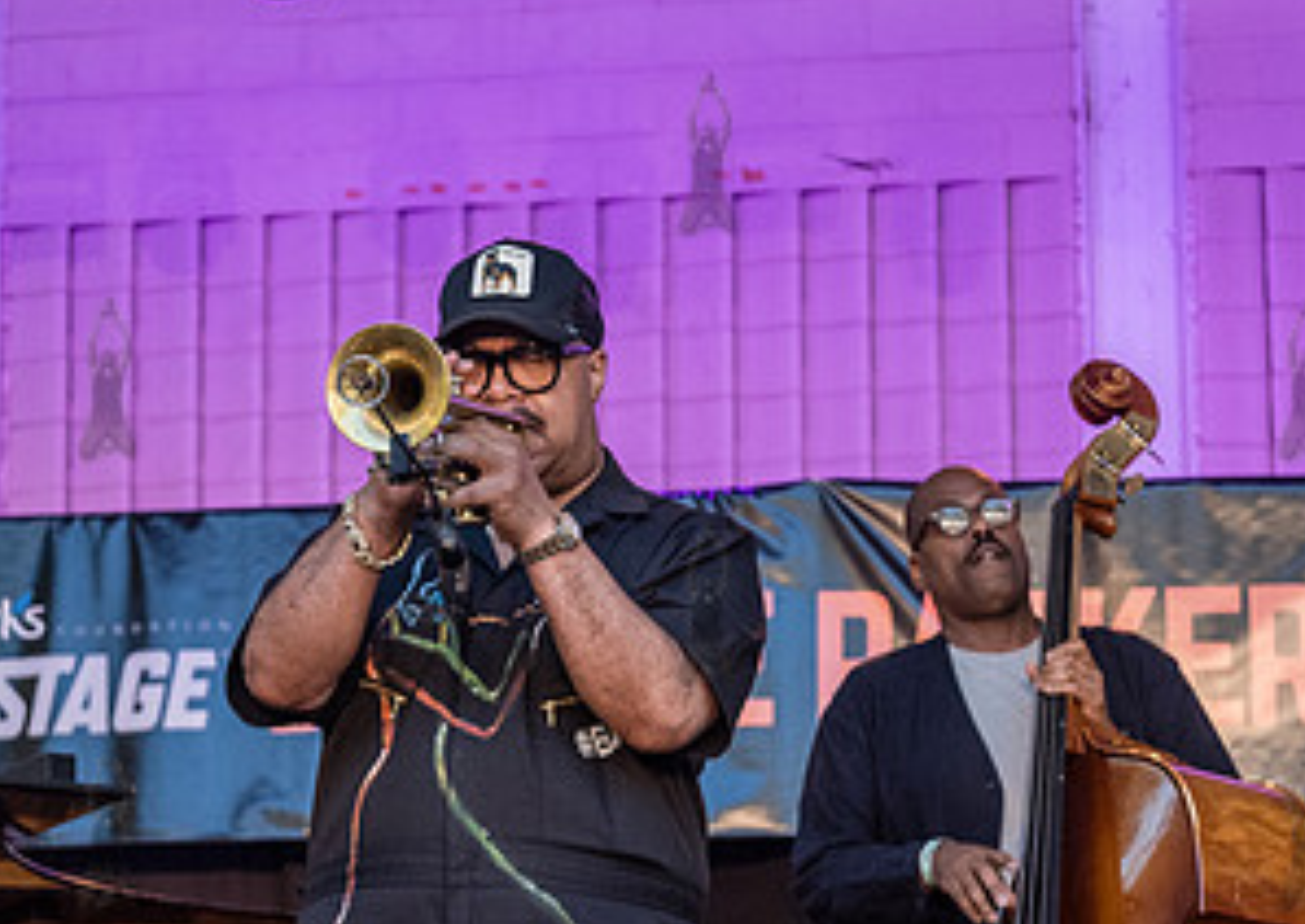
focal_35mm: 127
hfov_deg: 15.8
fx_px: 4693
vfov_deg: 11.2
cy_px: 548
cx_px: 497
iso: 3200
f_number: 4
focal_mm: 55
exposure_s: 1/800
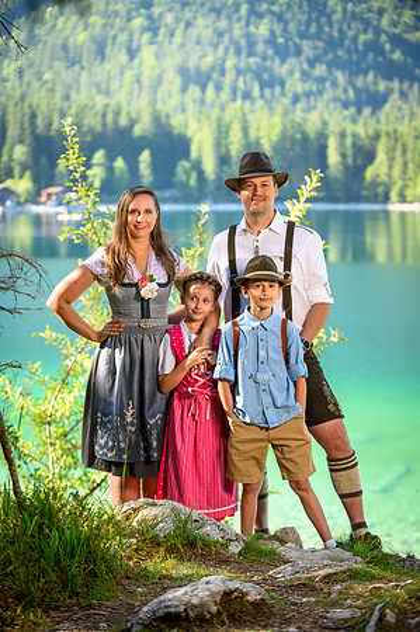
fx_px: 1315
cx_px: 210
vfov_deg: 27.0
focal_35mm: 75
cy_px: 316
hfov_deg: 18.1
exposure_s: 1/640
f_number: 3.2
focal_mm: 75
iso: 100
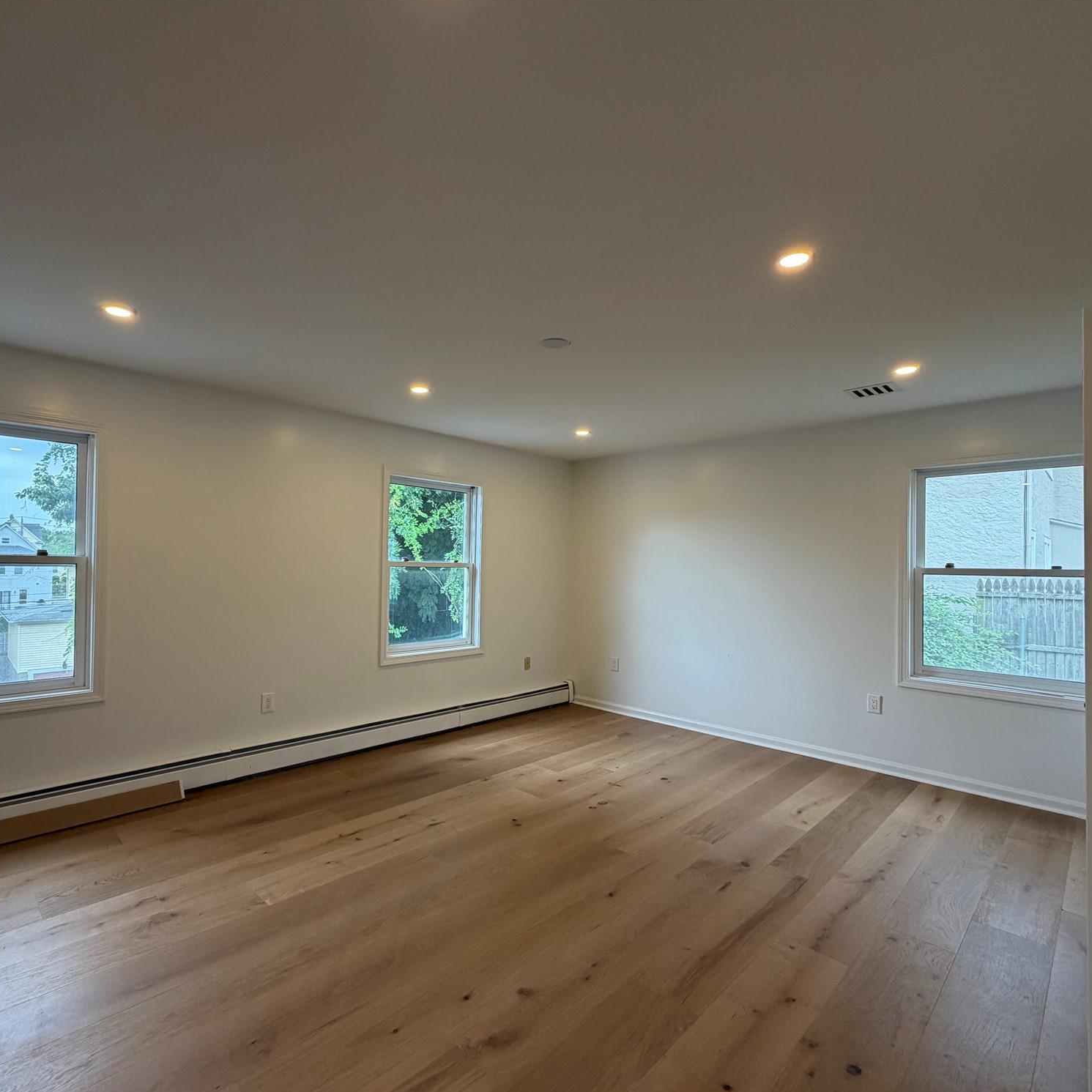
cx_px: 510
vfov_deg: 84.0
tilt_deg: +0.7
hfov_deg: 83.9
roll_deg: -0.1
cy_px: 557
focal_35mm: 17
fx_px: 607
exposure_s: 1/121
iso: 125
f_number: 2.2
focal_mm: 2.22
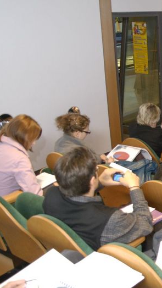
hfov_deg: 20.6
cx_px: 241
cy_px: 153
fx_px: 381
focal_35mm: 50
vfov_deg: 41.3
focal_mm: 17
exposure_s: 1/30
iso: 640
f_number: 2.8
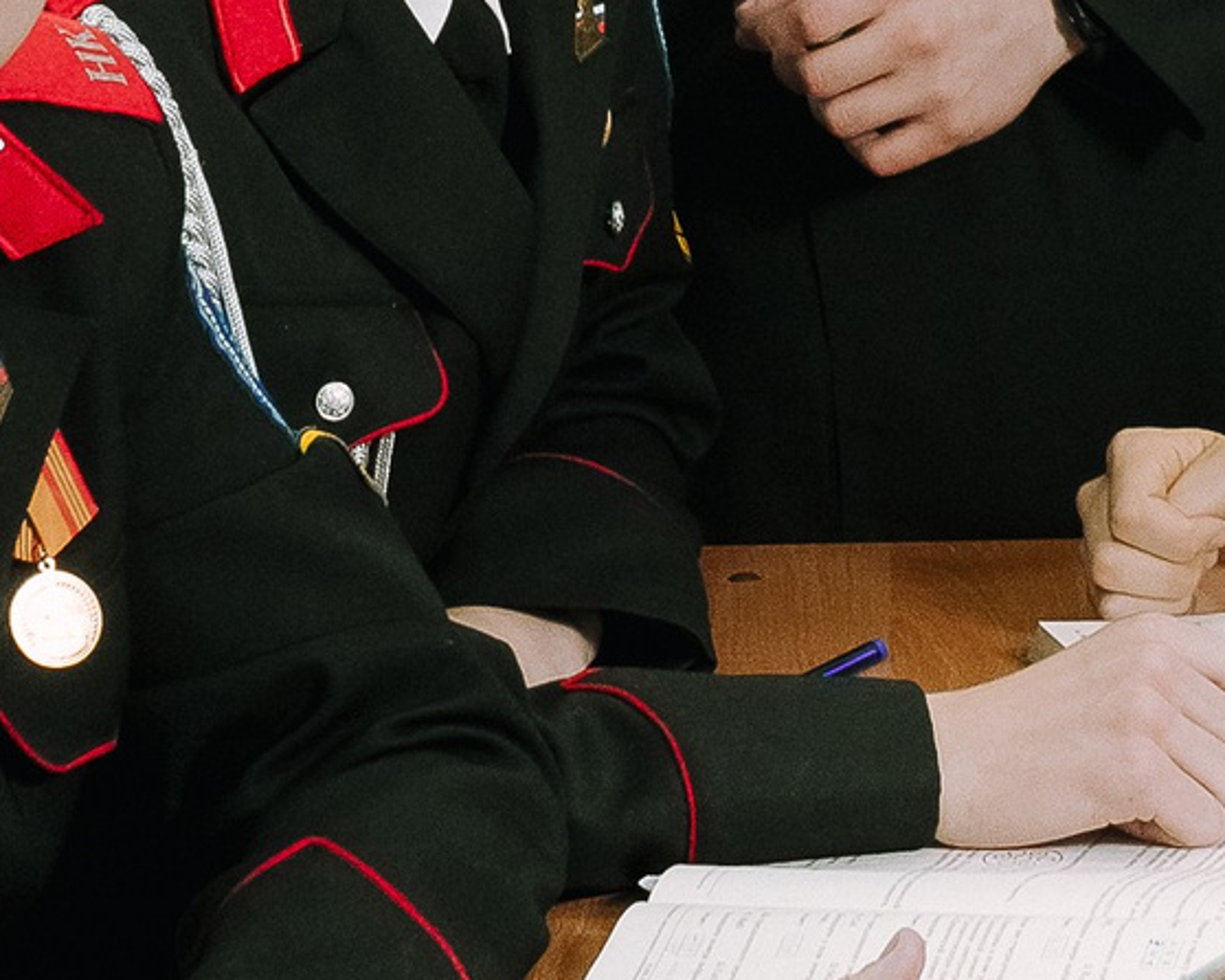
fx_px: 7973
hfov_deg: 8.7
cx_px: 1484
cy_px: -159
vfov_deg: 7.0
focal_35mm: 220
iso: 1250
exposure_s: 1/160
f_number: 7.1
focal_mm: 49
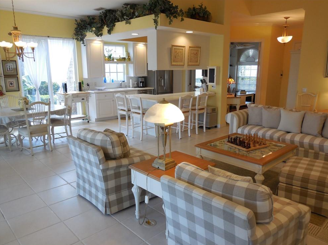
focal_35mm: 26
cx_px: 169
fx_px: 246
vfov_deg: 53.0
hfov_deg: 67.3
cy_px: 127
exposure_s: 1/50
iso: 125
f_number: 3.1
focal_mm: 4.5
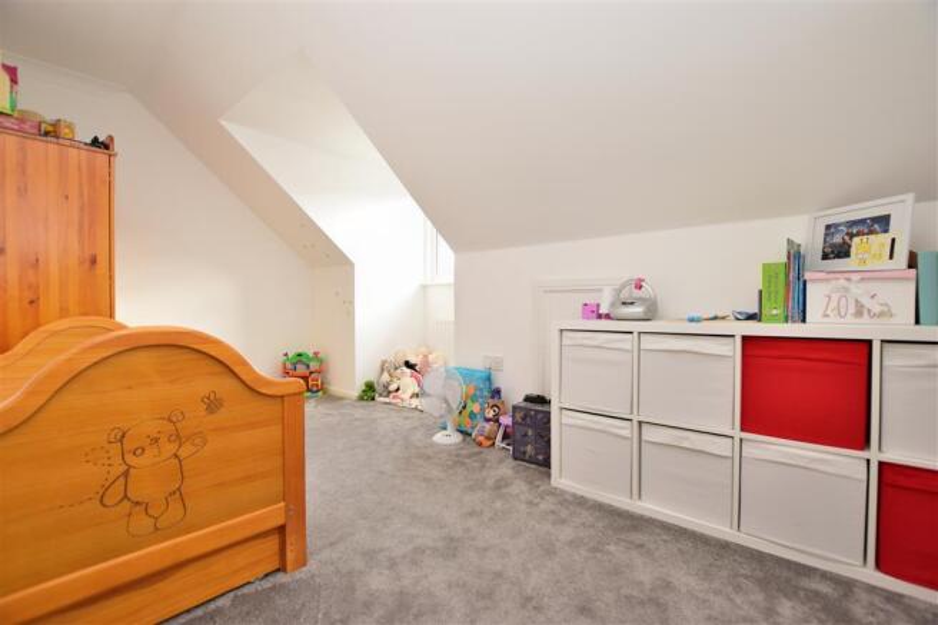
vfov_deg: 77.3
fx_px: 391
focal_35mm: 15
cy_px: 312
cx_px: 469
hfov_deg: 100.4
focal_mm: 10
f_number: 5.6
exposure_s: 1/60
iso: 400
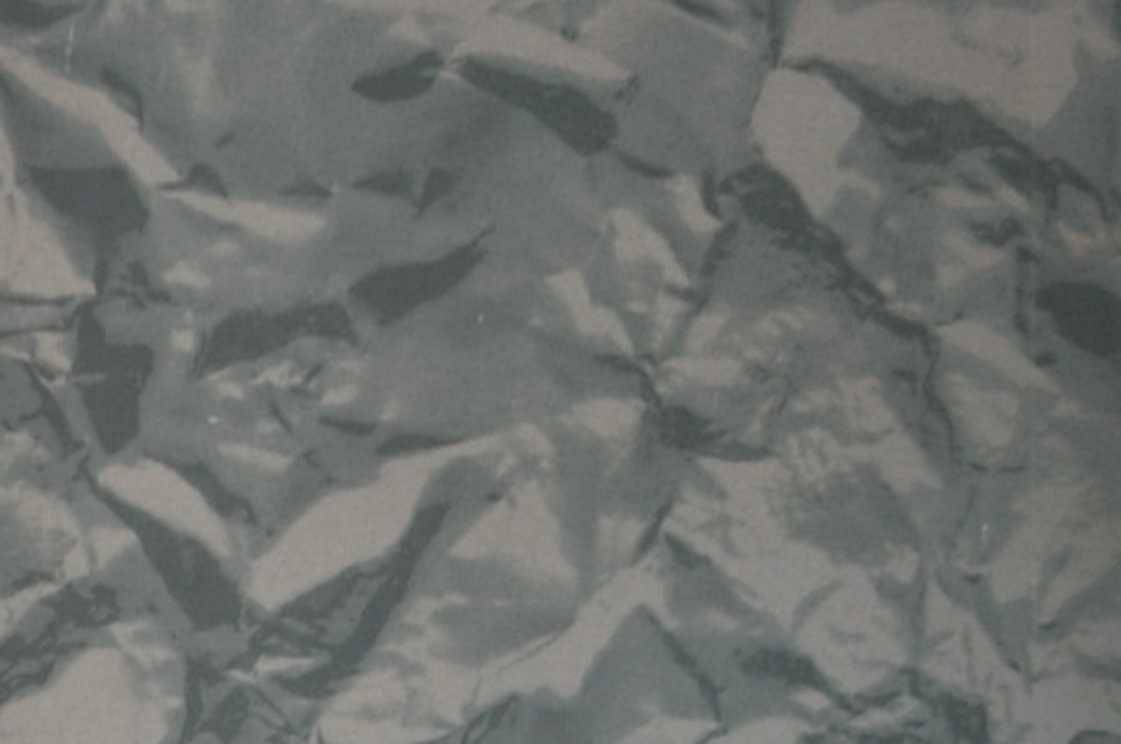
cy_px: 1345
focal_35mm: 190
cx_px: -1069
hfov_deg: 10.1
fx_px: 5909
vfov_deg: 7.0
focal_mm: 32
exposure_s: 1/60
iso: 800
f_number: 4.8
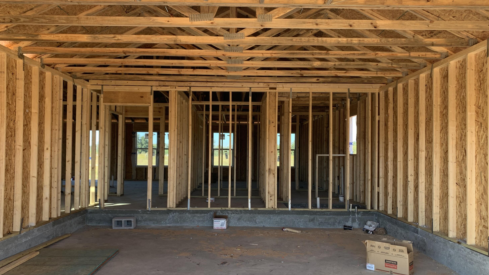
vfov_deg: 40.1
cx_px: 240
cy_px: 151
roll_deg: -0.6
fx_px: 376
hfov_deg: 66.1
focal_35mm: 29
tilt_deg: +1.1
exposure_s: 1/156
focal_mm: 4.25
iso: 25
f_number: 1.8
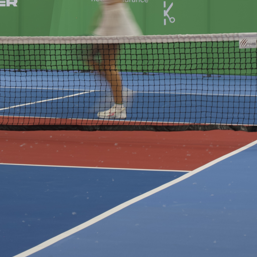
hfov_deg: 8.7
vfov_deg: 8.7
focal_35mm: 200
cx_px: -19
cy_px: -20
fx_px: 1680
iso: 100
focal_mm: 70
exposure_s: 1/6
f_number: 10
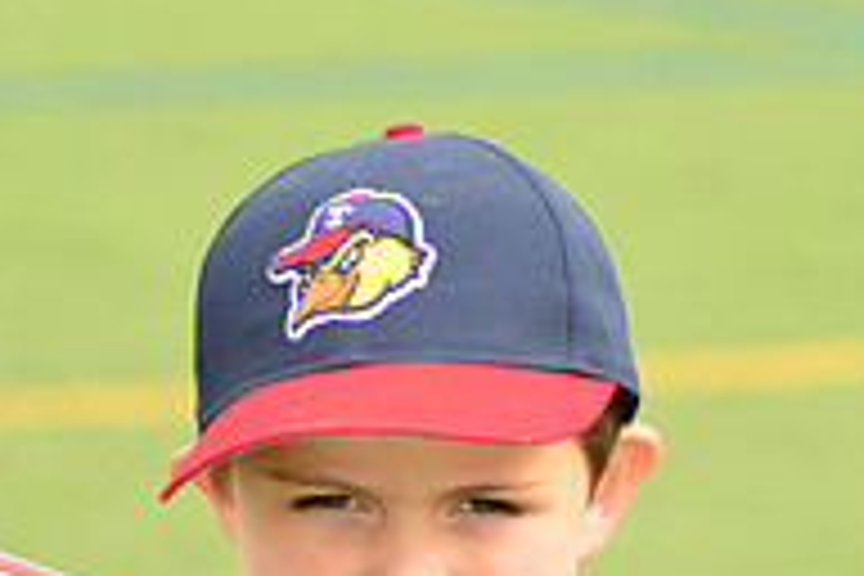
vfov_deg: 2.5
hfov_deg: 3.7
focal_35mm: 559
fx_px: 13415
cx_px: 576
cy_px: 776
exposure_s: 1/200
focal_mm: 185
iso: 250
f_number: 8
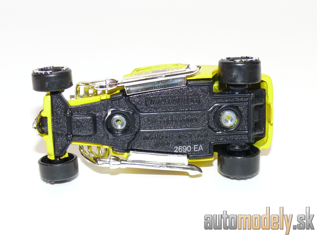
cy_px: 118
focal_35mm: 89
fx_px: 815
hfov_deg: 22.0
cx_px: 158
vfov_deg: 16.6
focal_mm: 12.5
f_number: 4
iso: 100
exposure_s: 1/30
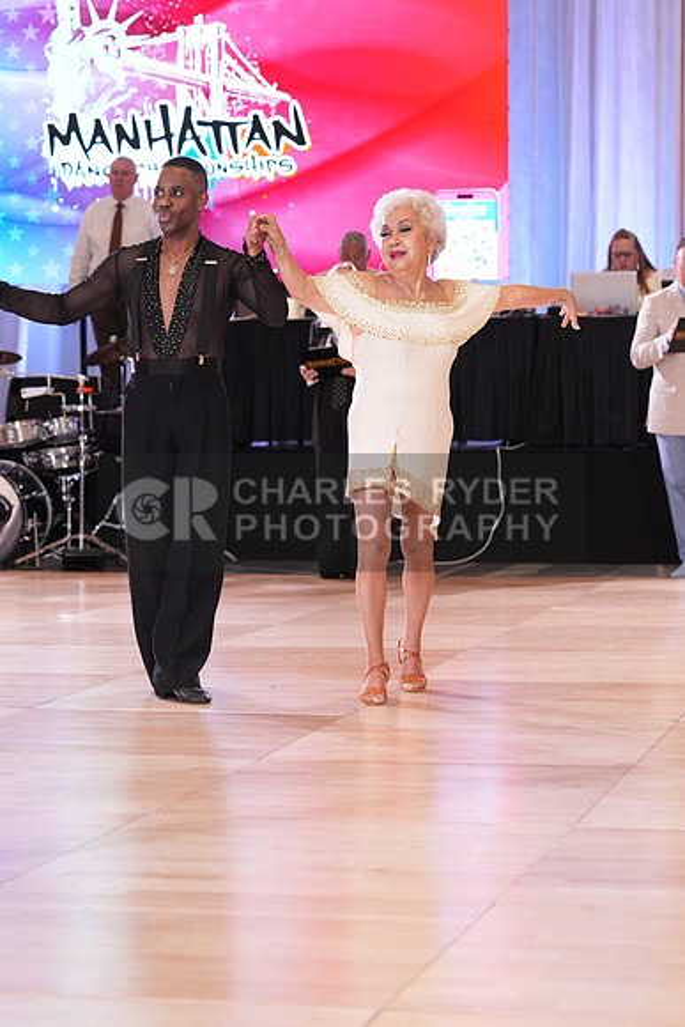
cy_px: 514
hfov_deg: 14.7
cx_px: 342
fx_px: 2653
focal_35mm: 93
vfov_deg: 21.9
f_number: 4.5
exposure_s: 1/200
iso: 2500
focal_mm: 93
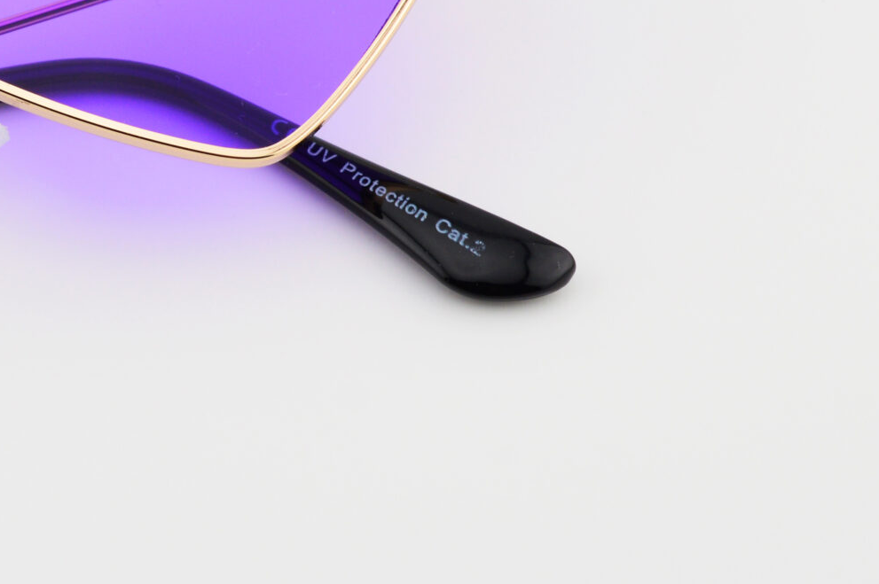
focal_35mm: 155
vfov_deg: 8.8
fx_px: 3781
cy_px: 149
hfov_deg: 12.9
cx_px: -153
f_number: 11
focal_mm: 40
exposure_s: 1/125
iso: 200
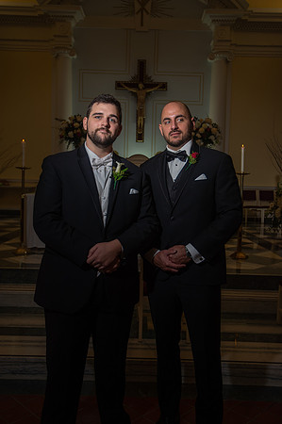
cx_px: 141
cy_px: 212
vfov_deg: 54.5
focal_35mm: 35
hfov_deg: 37.8
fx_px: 412
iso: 200
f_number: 4
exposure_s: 1/125
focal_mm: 35
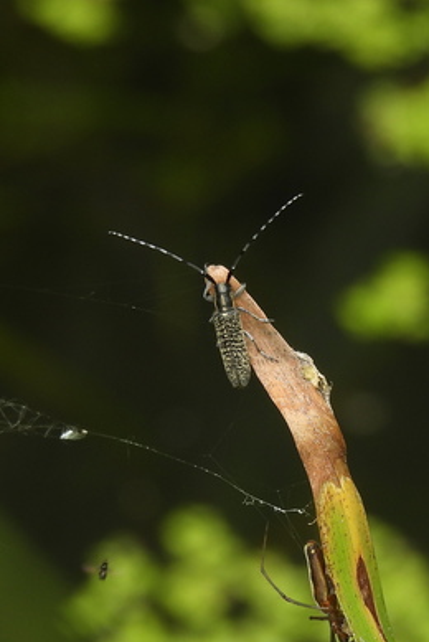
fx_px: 26424
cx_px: 163
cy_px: 330
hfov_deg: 0.9
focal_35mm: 1481
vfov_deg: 1.4
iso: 100
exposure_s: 1/100
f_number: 5.6
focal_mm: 116
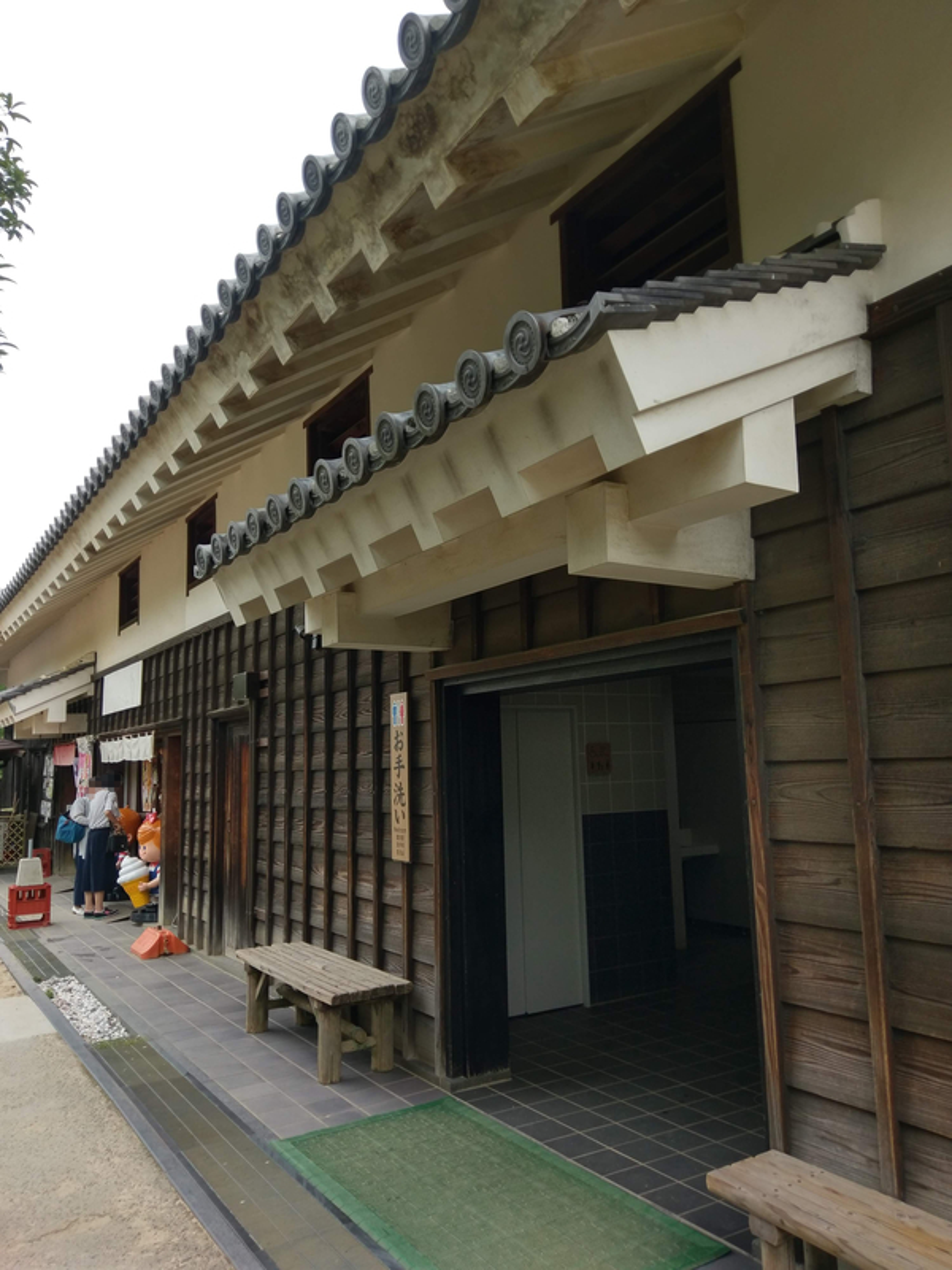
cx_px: 476
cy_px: 635
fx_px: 953
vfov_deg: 67.3
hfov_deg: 53.1
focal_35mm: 26
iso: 100
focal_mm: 4.58
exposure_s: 1/780
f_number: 1.8
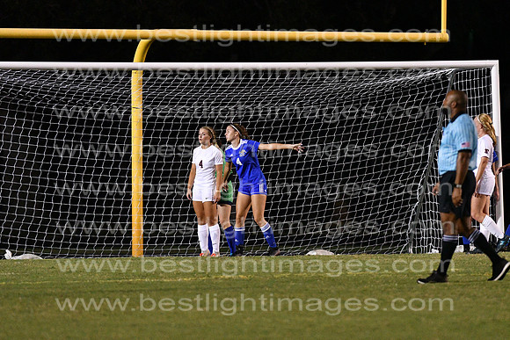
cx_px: 255
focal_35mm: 450
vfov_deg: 3.1
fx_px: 6376
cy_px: 170
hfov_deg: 4.6
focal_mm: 300
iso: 10000
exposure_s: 1/640
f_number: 3.5
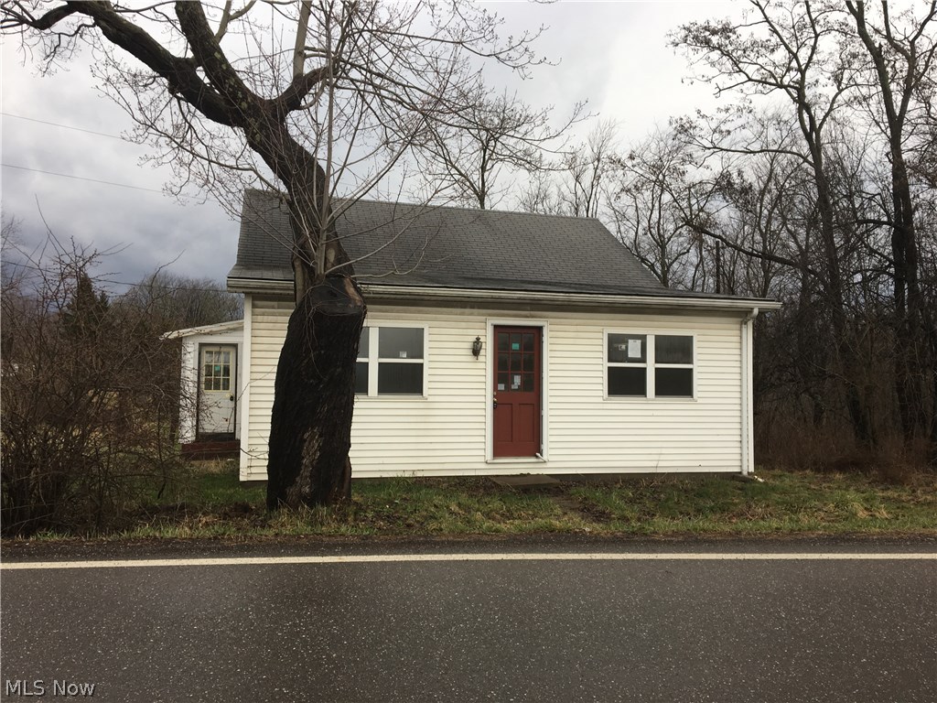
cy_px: 352
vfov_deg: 48.2
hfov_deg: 61.7
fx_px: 785
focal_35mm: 29
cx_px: 468
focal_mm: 4.15
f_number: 2.2
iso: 25
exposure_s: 1/120
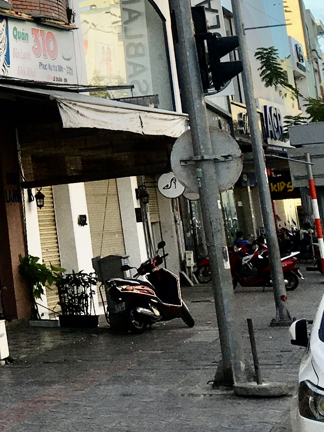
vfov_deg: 18.4
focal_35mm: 104
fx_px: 1298
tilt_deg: +12.4
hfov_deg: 13.2
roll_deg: +5.0
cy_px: -10
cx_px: -202
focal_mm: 4.15
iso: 25
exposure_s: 1/420
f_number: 2.2
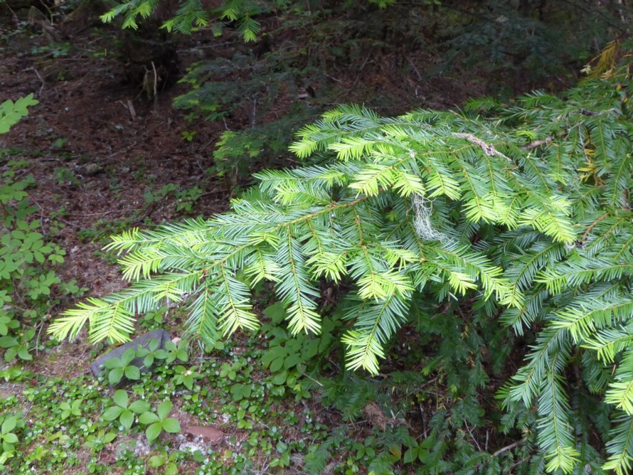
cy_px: 238
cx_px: 316
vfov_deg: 36.0
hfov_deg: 46.8
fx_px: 731
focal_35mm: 40
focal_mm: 7.2
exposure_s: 1/15
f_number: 3.8
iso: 400
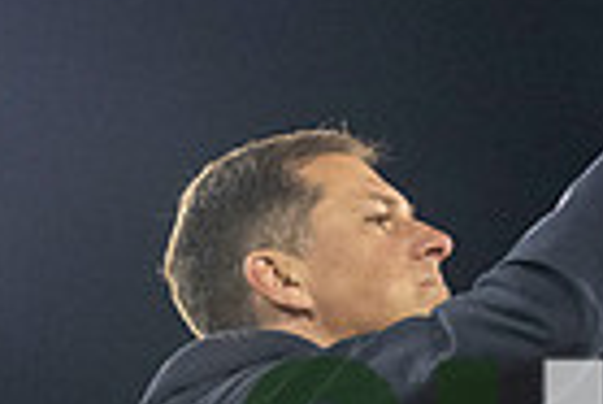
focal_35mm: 217
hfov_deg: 9.4
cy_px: 563
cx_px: 568
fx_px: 3638
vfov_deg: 6.3
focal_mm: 52
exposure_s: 1/500
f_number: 4
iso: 2500
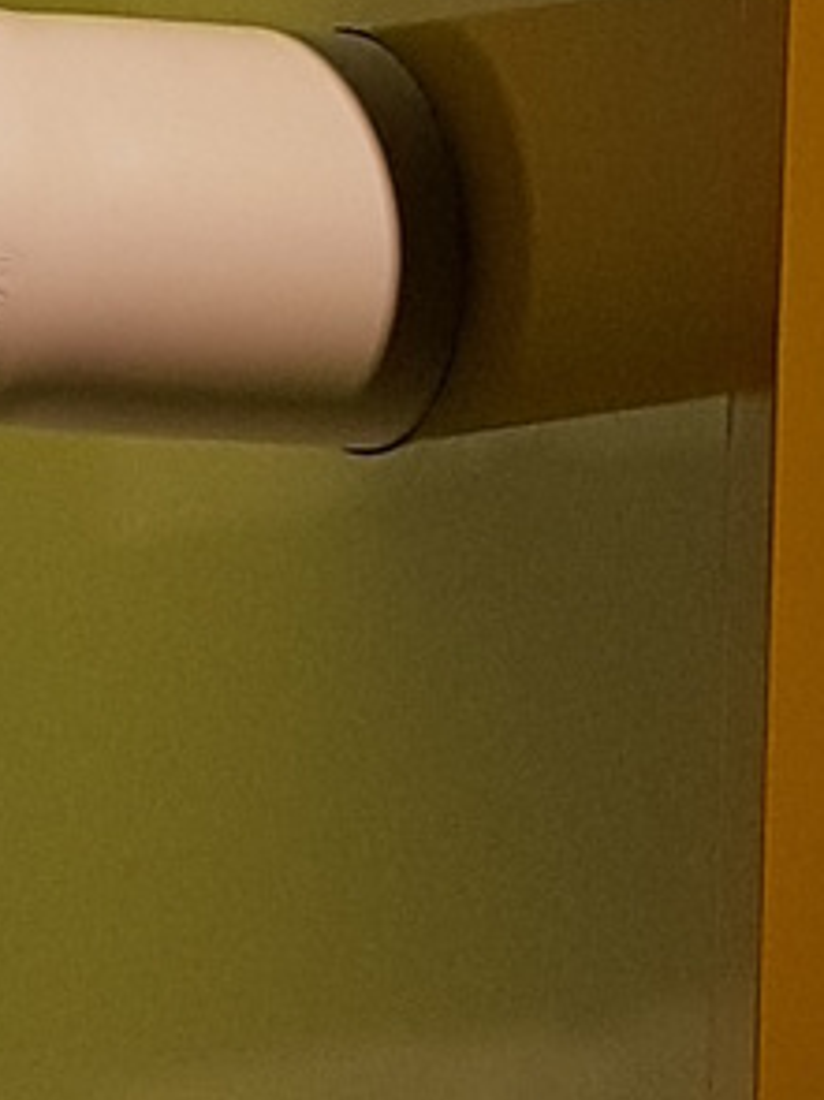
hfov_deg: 7.2
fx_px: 5971
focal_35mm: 188
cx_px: -1458
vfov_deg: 10.5
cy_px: 43
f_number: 1.7
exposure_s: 1/106
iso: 50
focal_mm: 4.2
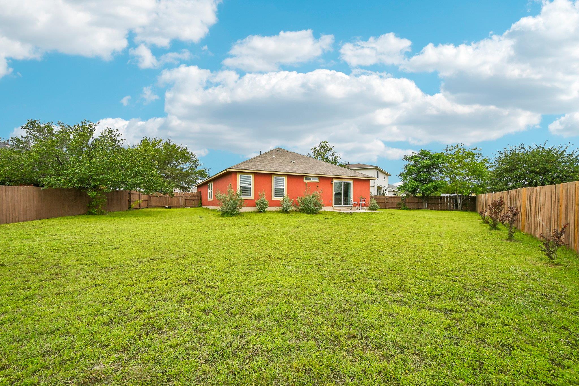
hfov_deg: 100.4
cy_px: 193
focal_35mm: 15
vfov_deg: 77.3
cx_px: 290
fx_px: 241
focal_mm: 10
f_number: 8
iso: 400
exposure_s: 1/1600
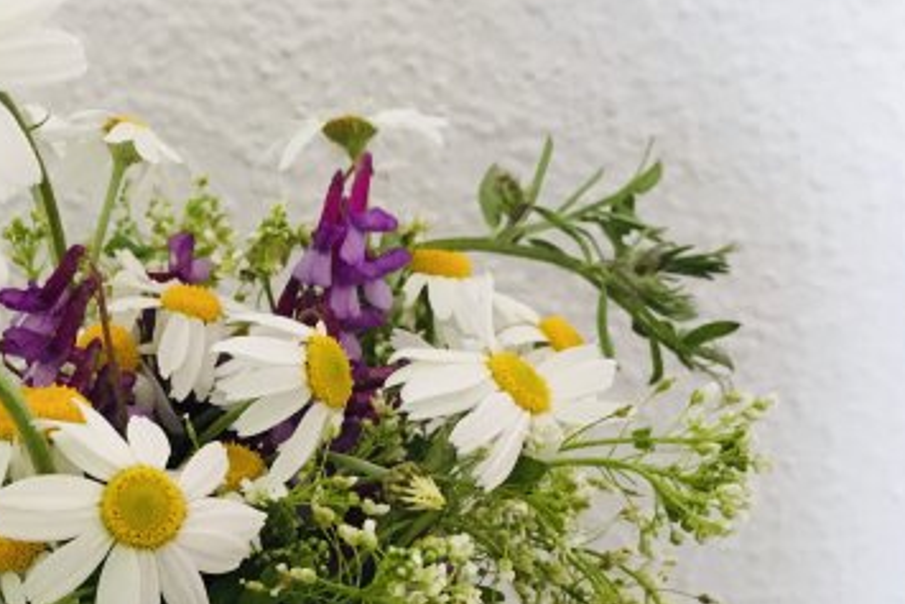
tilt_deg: -22.4
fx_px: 1308
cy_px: 422
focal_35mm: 52
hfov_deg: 36.8
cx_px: 173
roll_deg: -1.4
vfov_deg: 25.8
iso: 250
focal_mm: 4.15
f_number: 2.2
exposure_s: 1/25
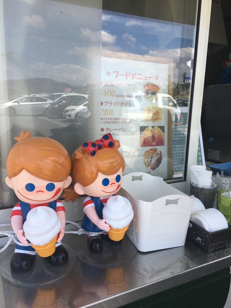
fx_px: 258
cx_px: 116
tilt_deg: -11.4
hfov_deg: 48.2
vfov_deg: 61.7
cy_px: 154
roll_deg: -1.4
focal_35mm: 29
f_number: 2.2
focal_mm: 4.15
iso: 25
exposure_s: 1/541
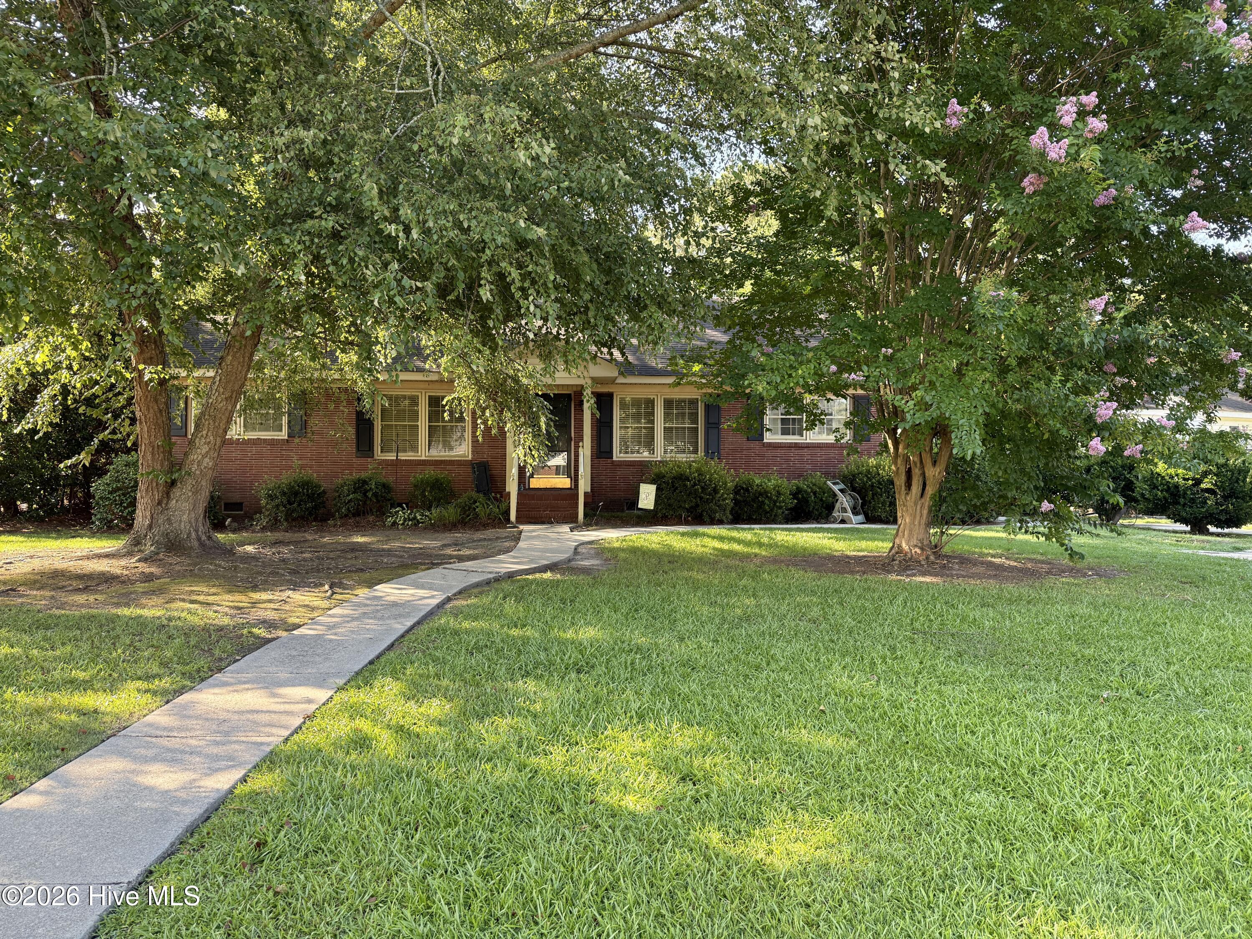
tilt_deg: +0.4
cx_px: 626
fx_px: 868
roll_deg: -0.2
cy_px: 470
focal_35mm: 24
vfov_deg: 56.8
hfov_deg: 71.6
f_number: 1.78
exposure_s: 1/301
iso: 100
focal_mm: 6.76
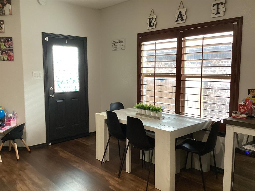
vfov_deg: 45.4
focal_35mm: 31
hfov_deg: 58.4
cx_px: 128
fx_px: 228
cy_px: 96
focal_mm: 3.3
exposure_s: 1/60
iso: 100
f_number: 2.4
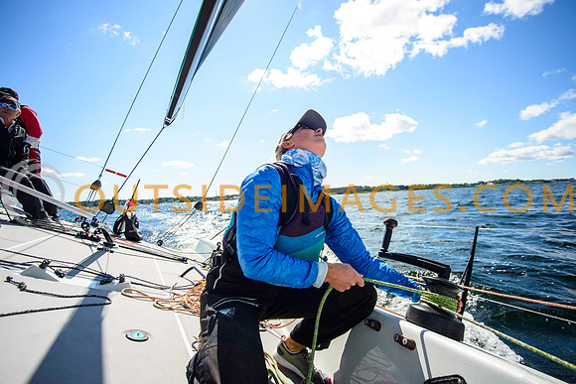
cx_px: 288
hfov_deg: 97.3
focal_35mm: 16
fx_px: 253
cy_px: 192
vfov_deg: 74.3
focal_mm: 15
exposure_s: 1/2000
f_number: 5.6
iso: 500
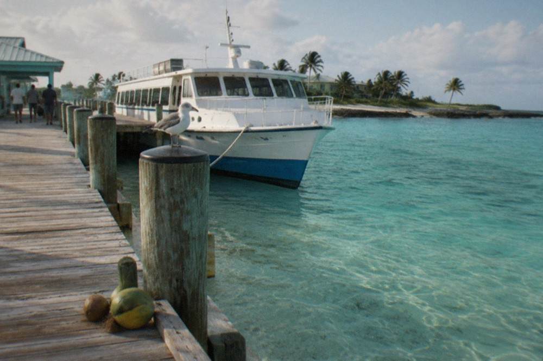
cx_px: 272
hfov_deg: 48.5
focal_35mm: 40
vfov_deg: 33.4
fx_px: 603
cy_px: 180
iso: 100
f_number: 7.1
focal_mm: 40
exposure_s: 1/320
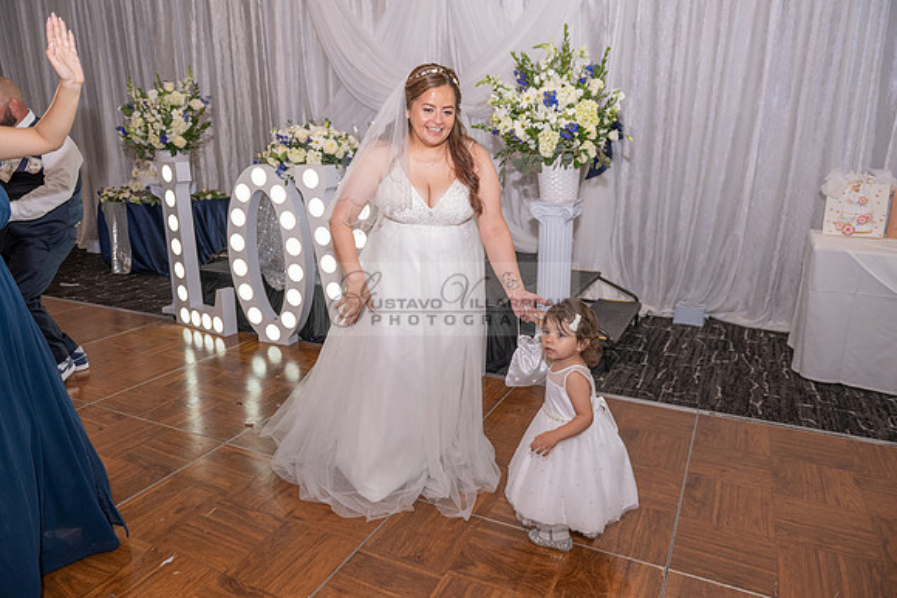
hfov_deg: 73.7
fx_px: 598
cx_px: 448
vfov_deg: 53.2
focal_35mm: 24
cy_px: 299
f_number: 3.5
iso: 1600
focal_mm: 24
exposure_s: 1/160
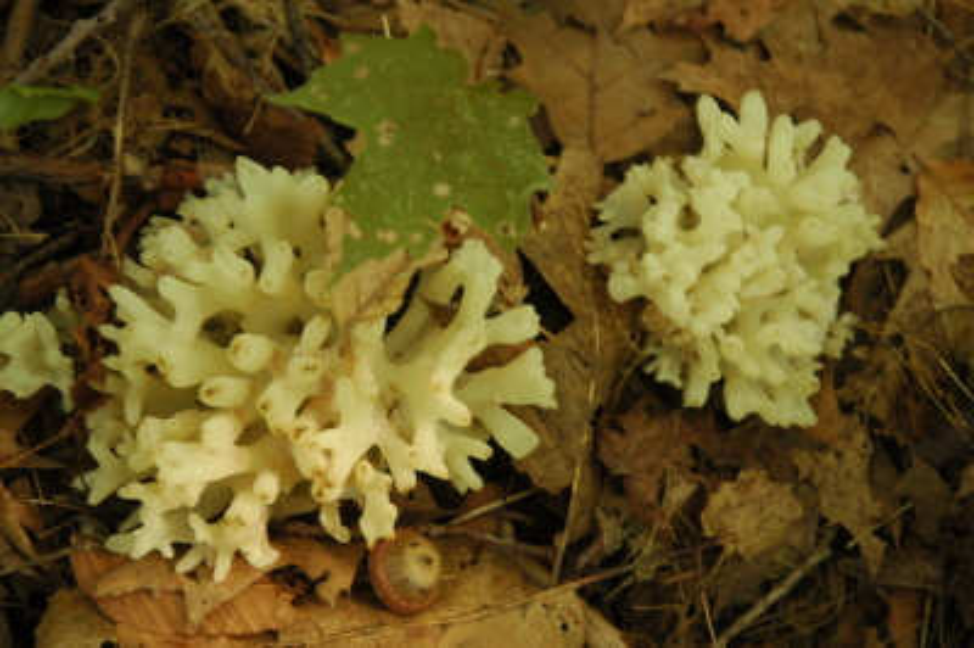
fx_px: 2109
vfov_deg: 17.5
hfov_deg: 26.0
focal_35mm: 78
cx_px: 487
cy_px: 324
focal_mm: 52
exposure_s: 1/25
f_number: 5.6
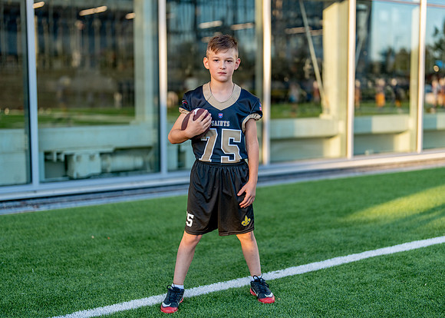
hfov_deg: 34.3
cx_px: 233
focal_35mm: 57
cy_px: 159
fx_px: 720
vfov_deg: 24.9
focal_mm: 50
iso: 200
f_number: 1.2
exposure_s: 1/1600
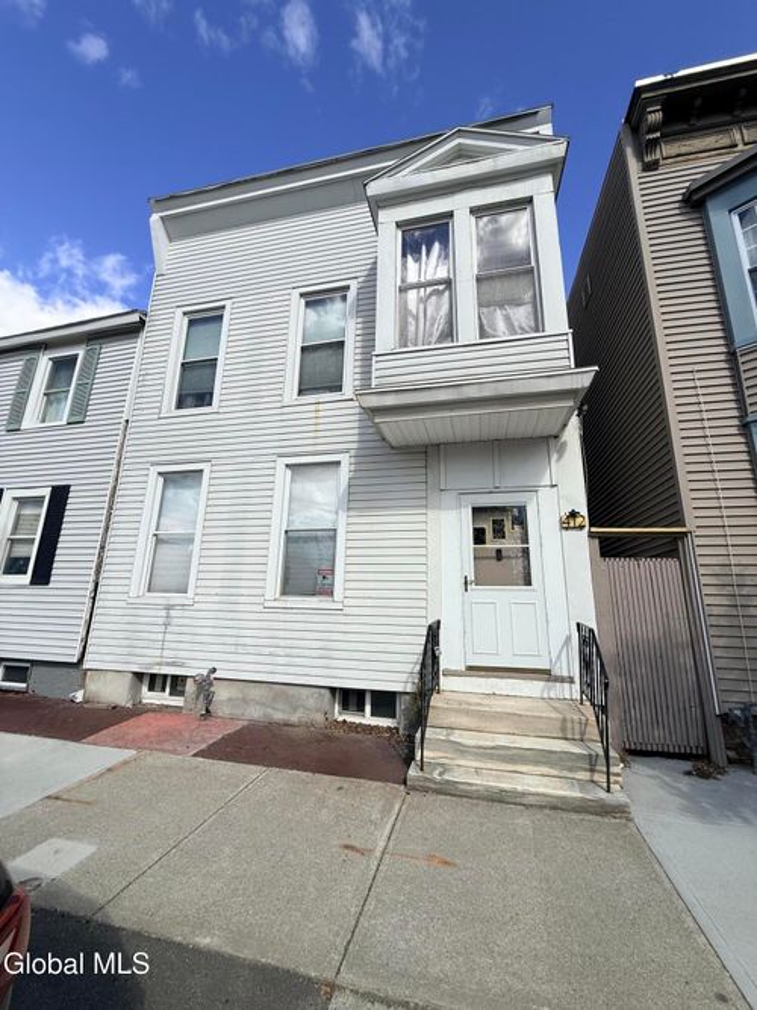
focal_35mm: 14
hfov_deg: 85.7
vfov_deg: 102.1
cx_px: 378
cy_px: 505
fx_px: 408
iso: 50
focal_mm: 2.22
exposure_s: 1/2410
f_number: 2.2
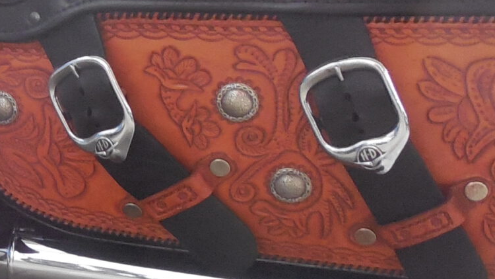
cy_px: 107
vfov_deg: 13.0
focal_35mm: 93
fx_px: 1221
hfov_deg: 20.6
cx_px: -175
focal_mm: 4.5
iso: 400
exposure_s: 1/13
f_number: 3.3
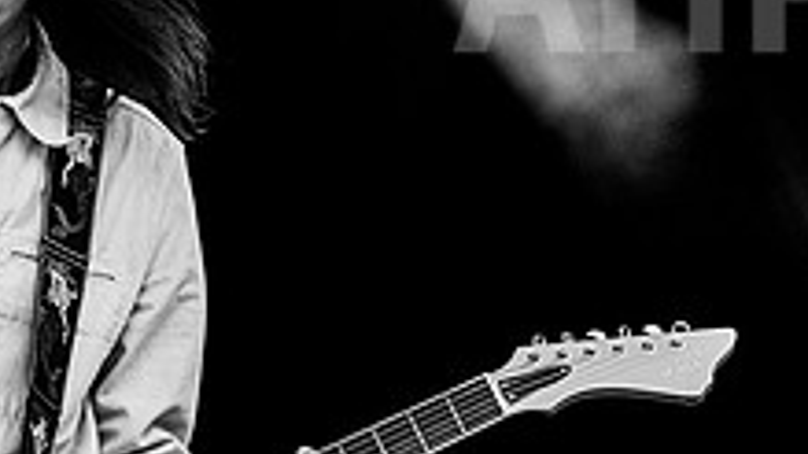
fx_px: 7132
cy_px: 417
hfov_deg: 6.5
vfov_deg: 3.6
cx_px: -48
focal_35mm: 333
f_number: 3.2
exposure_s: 1/500
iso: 1000
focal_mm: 120
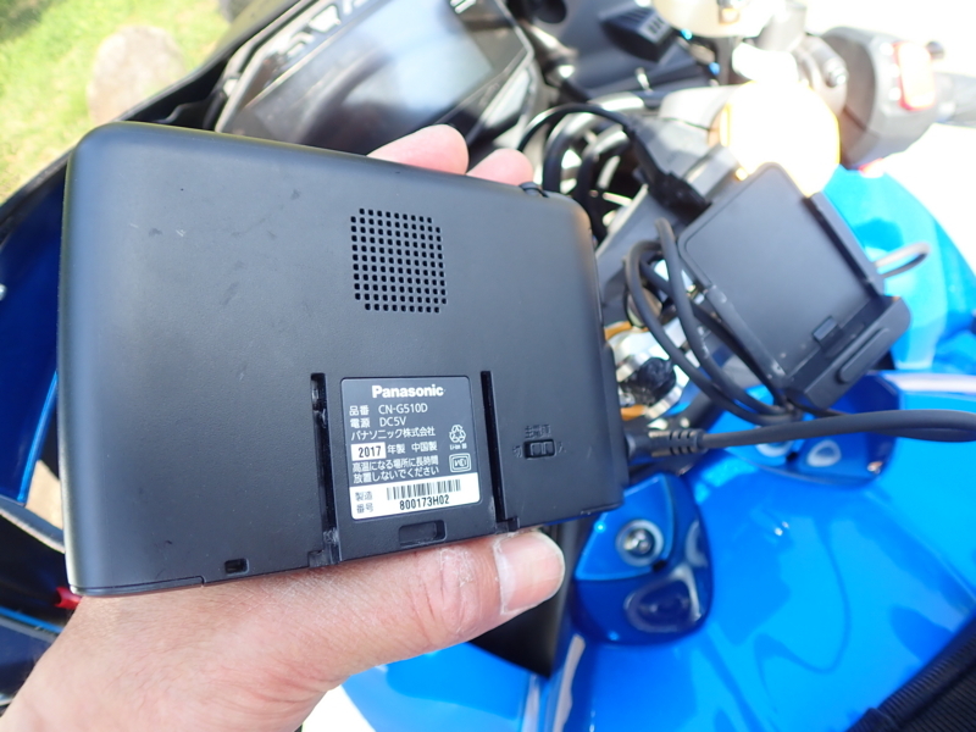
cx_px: 488
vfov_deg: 46.8
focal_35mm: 30
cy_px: 366
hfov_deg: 60.0
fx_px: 846
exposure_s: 1/160
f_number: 2.3
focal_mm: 5.5
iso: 100
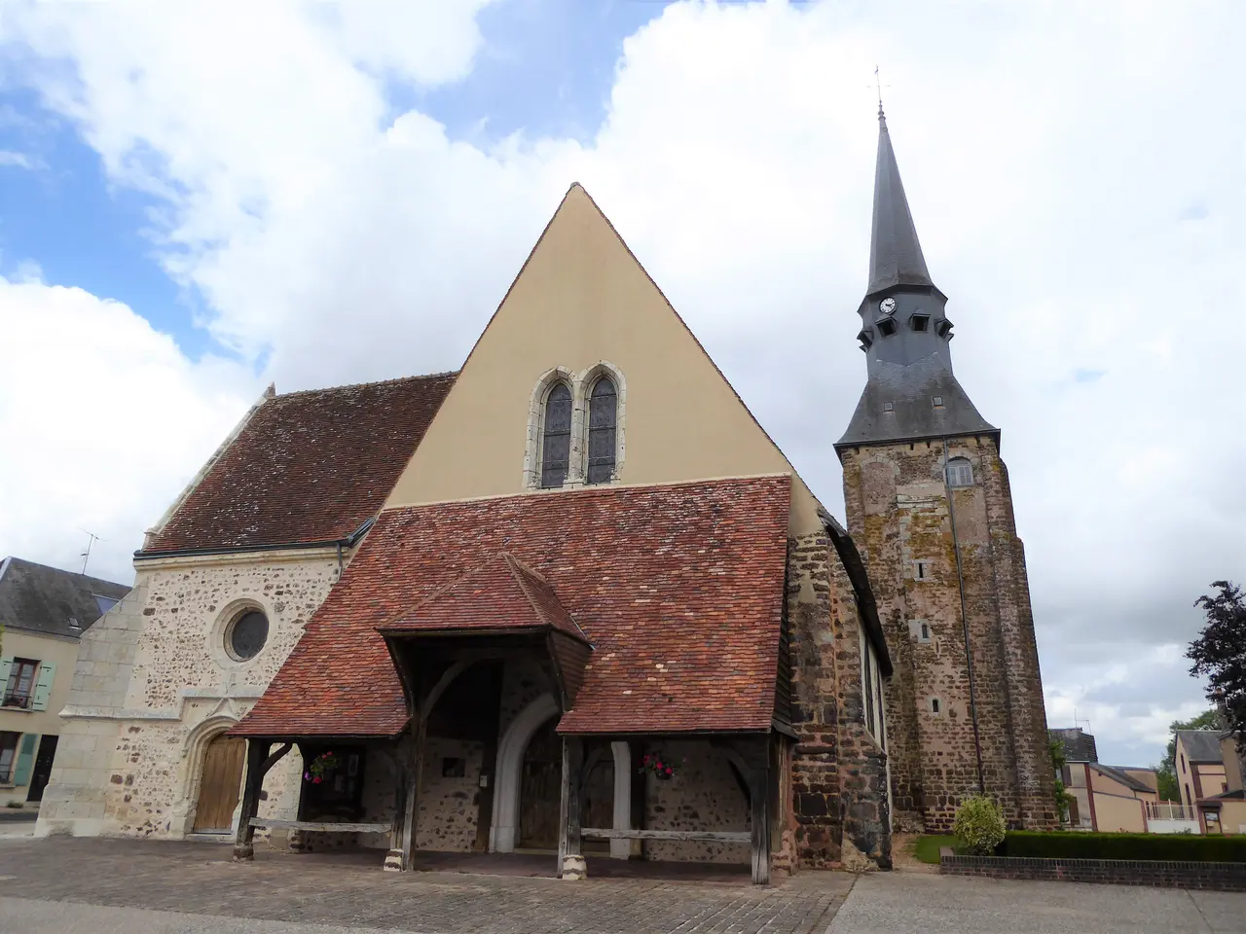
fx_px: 900
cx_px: 623
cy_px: 467
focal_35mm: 25
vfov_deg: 54.9
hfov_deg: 69.4
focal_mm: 4.3
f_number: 3.3
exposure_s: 1/1000
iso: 80
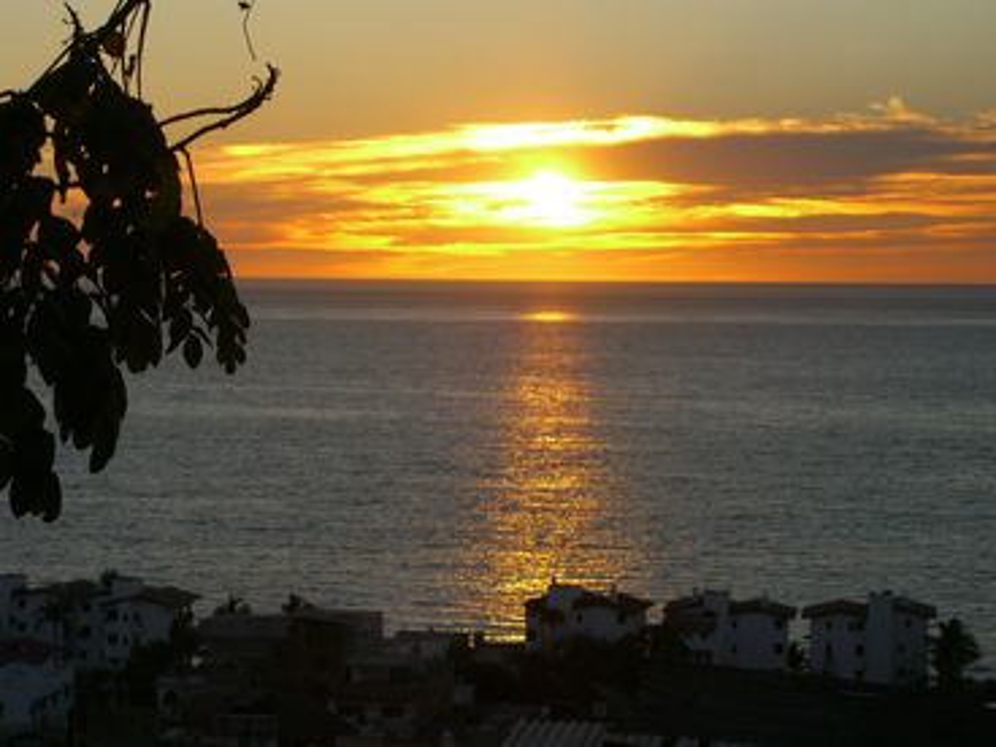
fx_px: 3280
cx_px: 498
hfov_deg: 17.3
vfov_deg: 13.0
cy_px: 374
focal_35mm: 114
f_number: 5.1
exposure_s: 1/250
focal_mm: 23.7
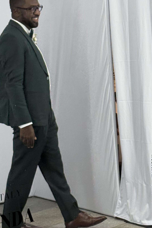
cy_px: 37
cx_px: 83
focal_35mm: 123
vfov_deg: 16.5
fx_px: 779
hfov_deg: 11.1
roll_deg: +3.2
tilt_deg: -1.7
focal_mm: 6.76
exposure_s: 1/203
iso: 50
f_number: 1.78
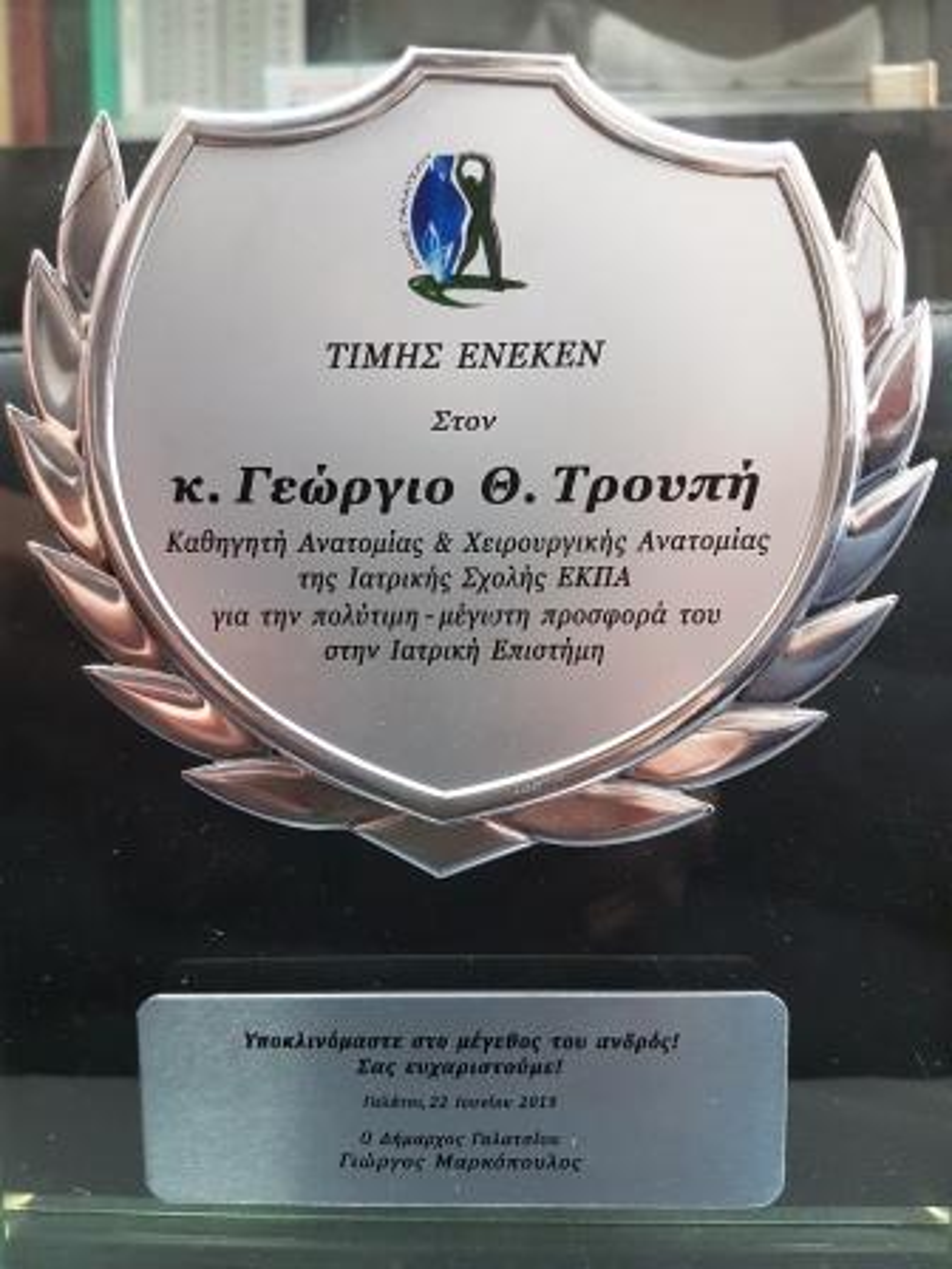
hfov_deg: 53.1
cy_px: 634
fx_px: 953
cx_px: 476
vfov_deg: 67.3
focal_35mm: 26
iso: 160
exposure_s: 1/33
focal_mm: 4.2
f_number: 1.7
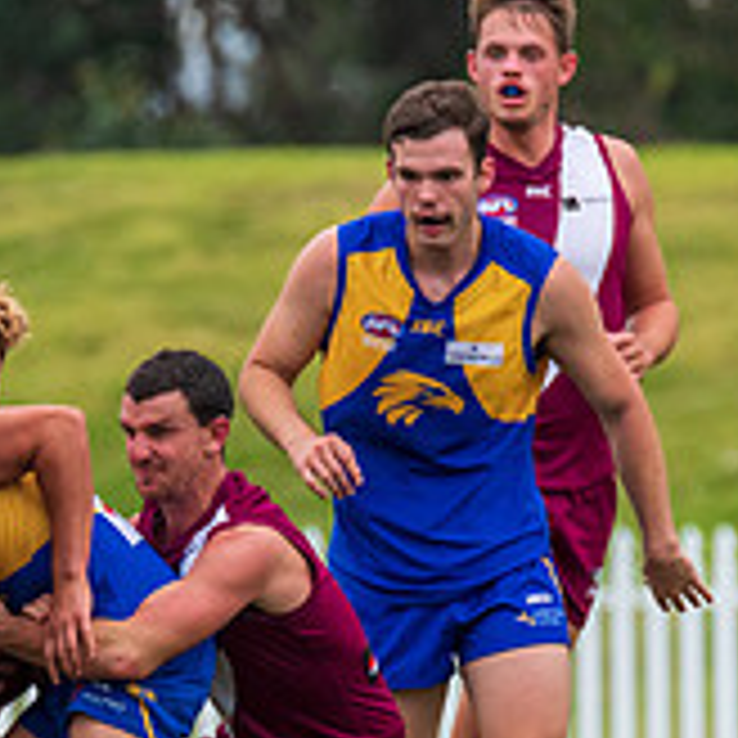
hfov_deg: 1.0
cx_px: 149
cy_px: 706
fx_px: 41174
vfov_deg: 1.0
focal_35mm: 1707
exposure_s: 1/1250
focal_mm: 500
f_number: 6.3
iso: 1000
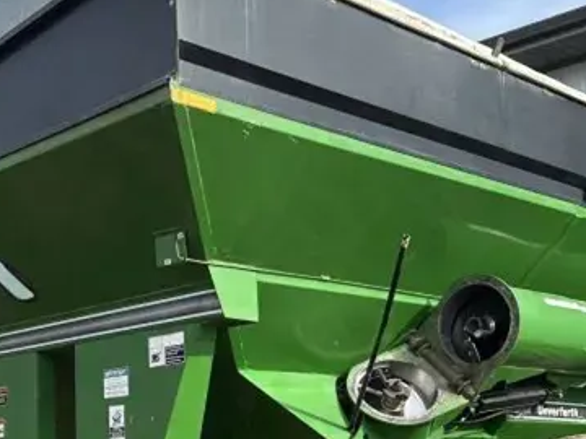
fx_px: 1083
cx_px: 138
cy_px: 402
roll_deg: +0.9
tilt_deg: -0.4
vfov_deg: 22.3
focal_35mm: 64
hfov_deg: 29.7
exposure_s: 1/1812
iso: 80
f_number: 1.78
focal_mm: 6.86
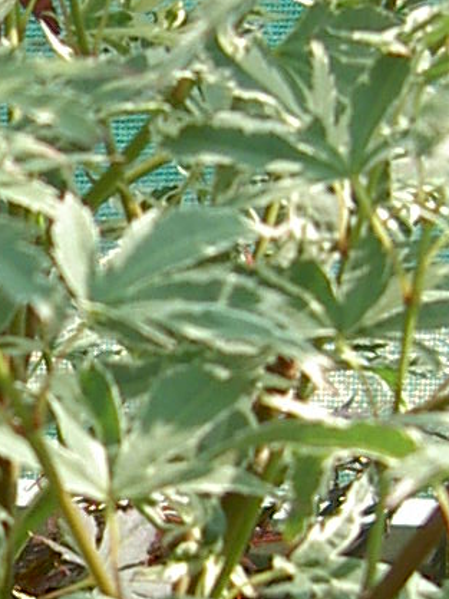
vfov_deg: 8.4
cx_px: -255
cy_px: 540
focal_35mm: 236
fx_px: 4079
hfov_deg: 6.2
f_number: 3
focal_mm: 6.3
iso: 50
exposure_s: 1/250
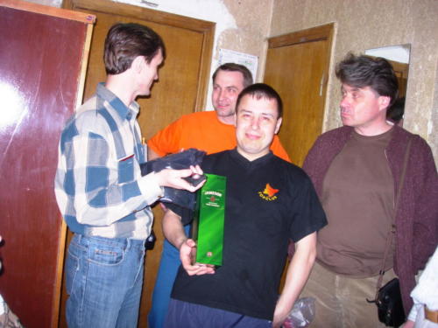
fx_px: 481
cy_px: 164
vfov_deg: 37.7
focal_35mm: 38
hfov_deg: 49.0
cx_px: 219
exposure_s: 1/69.7
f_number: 2.8
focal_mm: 7.8
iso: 86
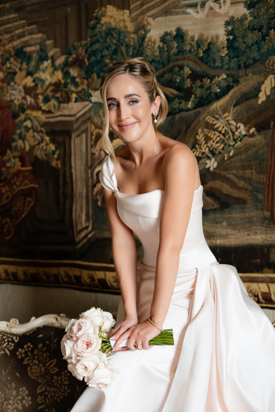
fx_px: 573
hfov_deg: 27.0
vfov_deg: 39.6
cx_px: 138
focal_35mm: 50
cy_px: 206
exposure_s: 1/160
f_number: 2.5
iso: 500
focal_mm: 50
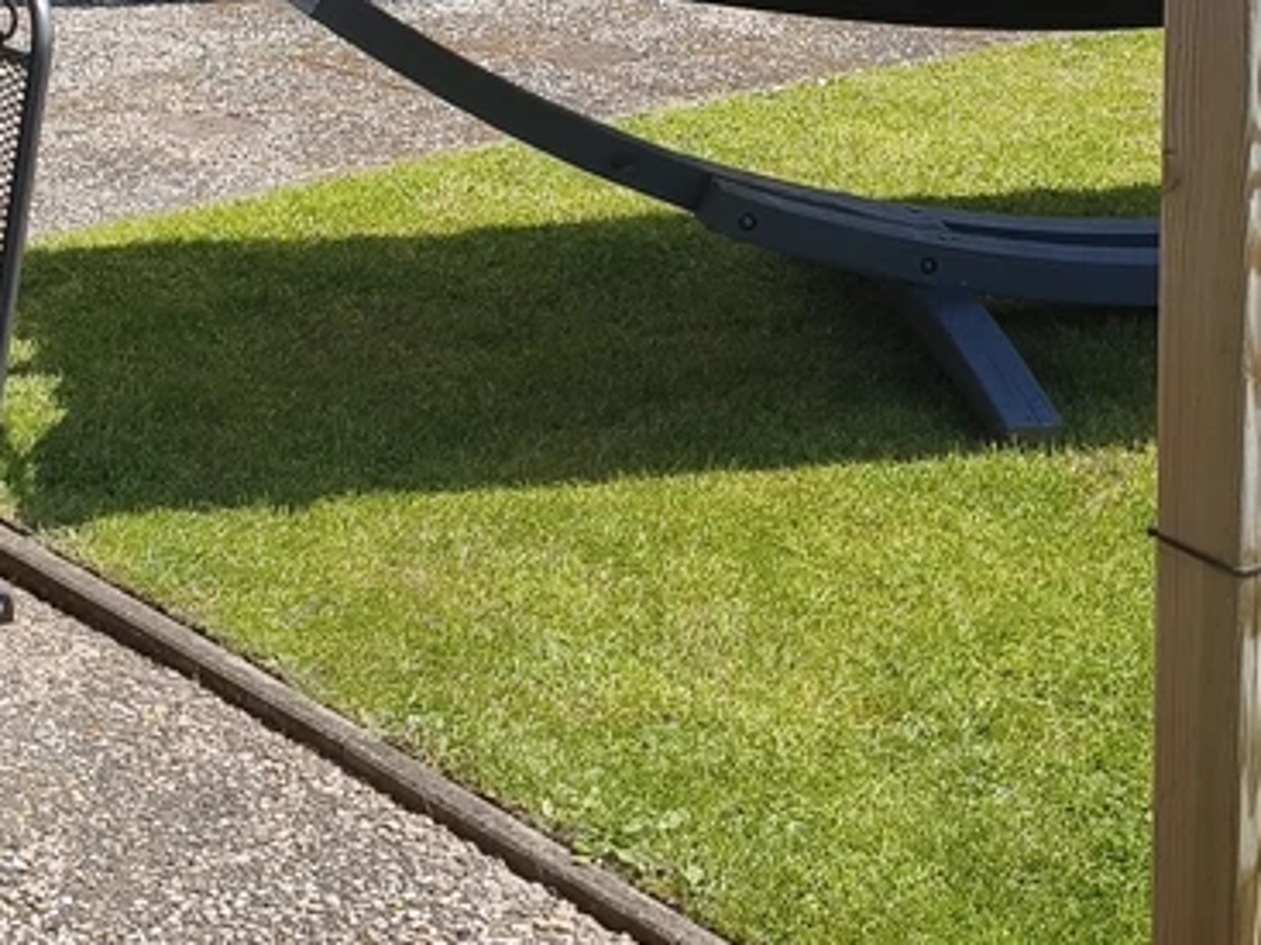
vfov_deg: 14.8
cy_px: -407
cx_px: 385
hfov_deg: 20.8
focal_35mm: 94
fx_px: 3423
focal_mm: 6.45
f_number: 1.62
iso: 50
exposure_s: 1/3720
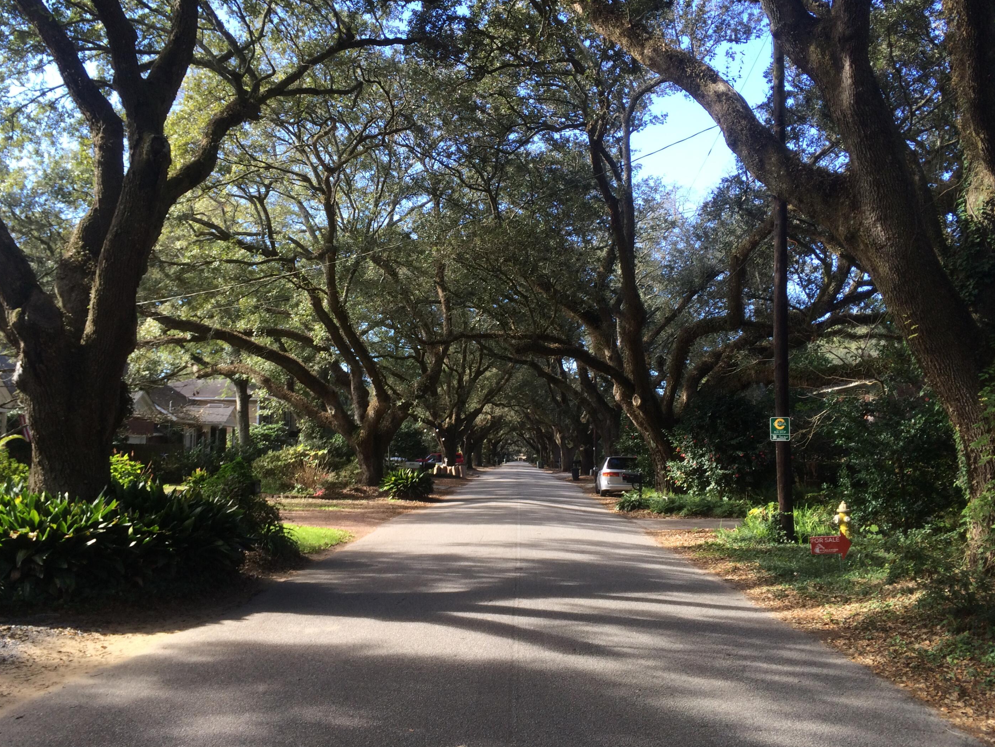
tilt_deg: +6.2
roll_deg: -0.7
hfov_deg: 58.3
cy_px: 356
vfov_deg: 45.4
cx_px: 471
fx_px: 891
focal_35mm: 31
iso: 32
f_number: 2.2
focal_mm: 4.15
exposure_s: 1/311
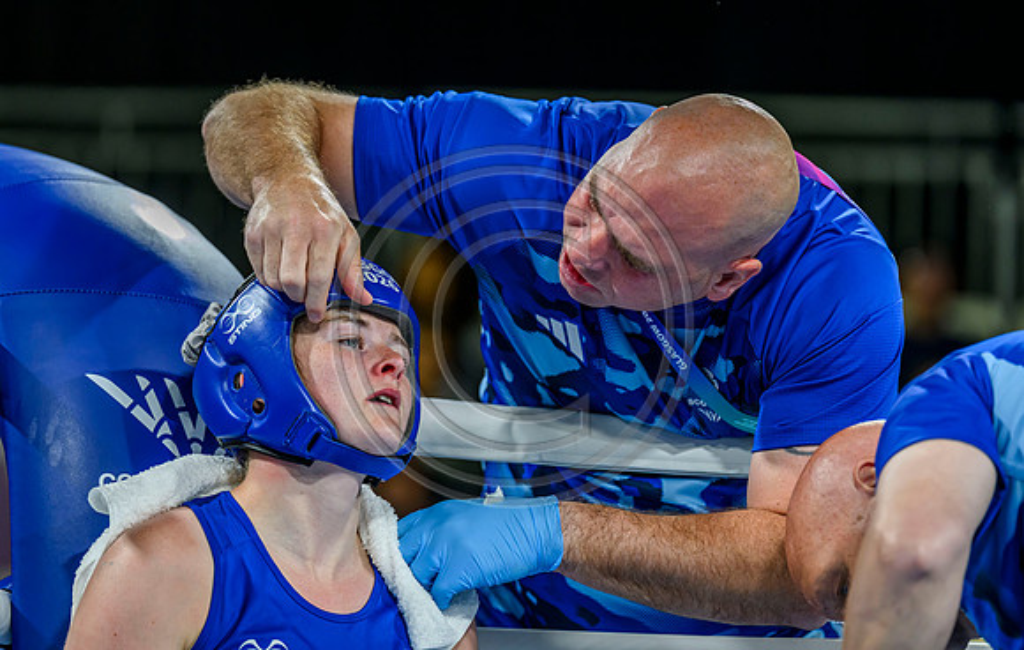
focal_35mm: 231
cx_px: 530
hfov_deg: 9.1
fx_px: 6464
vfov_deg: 5.8
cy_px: 263
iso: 2000
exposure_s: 1/1600
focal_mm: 200
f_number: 3.2
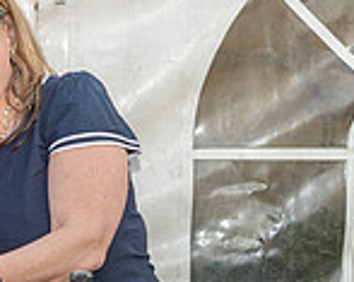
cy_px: 371
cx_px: -73
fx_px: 2259
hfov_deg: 8.9
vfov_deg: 7.1
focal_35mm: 216
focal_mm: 50
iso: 200
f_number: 5
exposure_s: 1/400
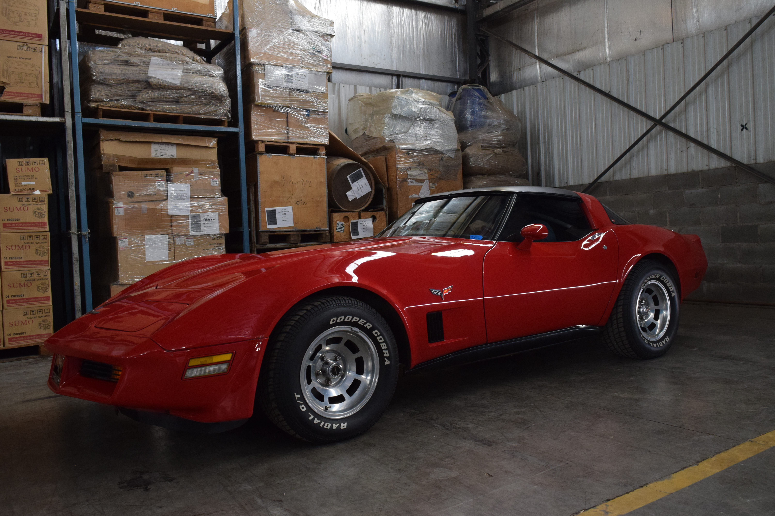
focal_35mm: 30
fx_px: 646
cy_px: 258
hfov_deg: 61.9
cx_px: 388
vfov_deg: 43.6
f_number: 7.1
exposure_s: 1/25
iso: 1250
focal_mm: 20
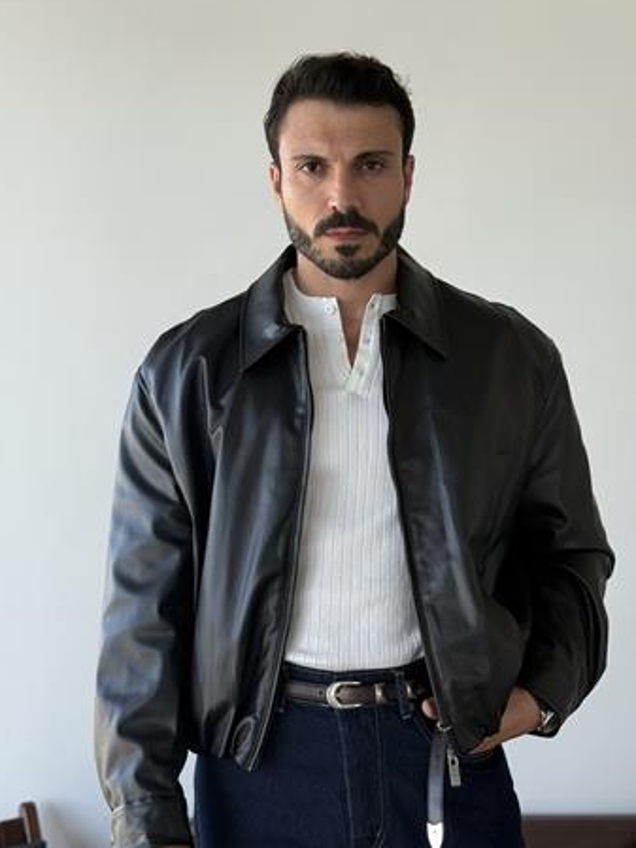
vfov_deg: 33.8
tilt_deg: +2.0
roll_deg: +0.2
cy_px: 430
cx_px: 338
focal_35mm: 57
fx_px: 1396
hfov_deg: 25.7
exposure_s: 1/281
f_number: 1.78
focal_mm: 6.76
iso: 80
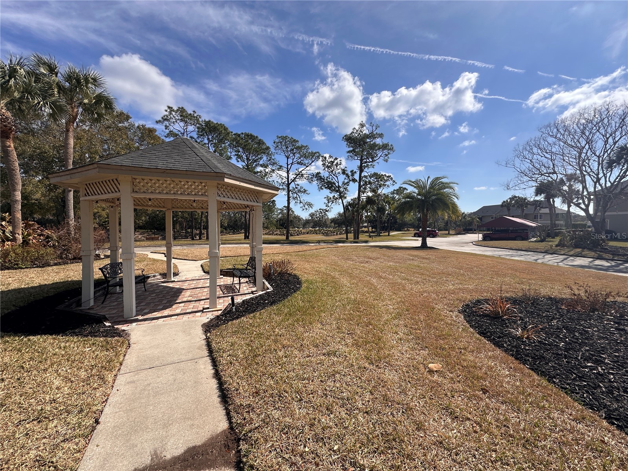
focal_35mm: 14
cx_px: 314
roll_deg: +0.5
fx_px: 254
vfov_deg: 85.7
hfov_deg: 102.1
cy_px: 236
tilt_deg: -0.4
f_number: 2.2
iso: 50
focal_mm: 2.22
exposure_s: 1/2506
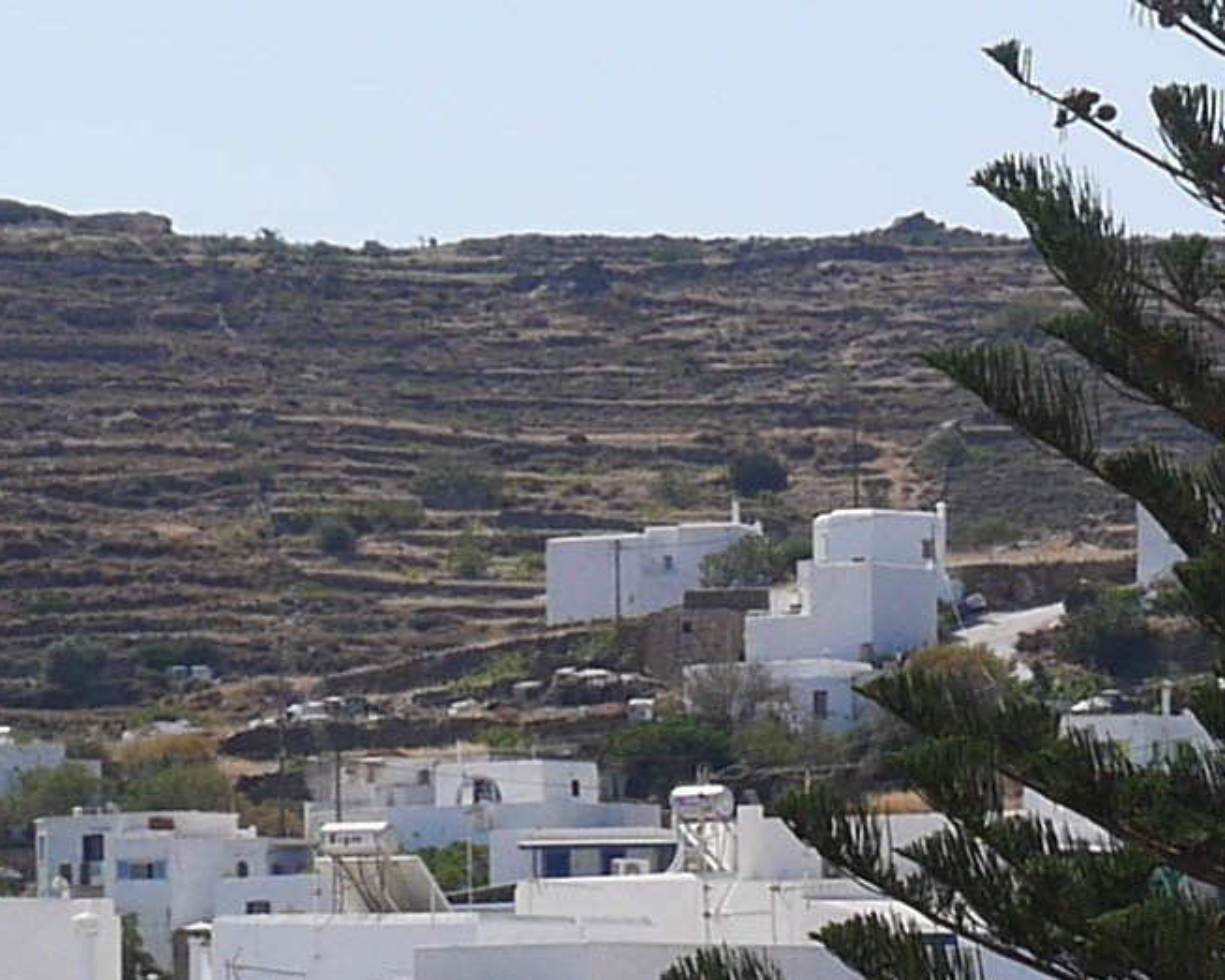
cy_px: 1057
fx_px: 6960
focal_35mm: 192
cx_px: 2090
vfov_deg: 8.0
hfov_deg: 9.6
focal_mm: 14
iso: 200
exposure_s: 1/640
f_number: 9
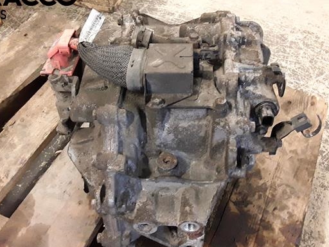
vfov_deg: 40.6
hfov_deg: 52.6
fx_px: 333
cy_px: 138
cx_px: 159
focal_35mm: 35
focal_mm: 2.91
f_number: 1.9
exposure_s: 1/25
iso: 200
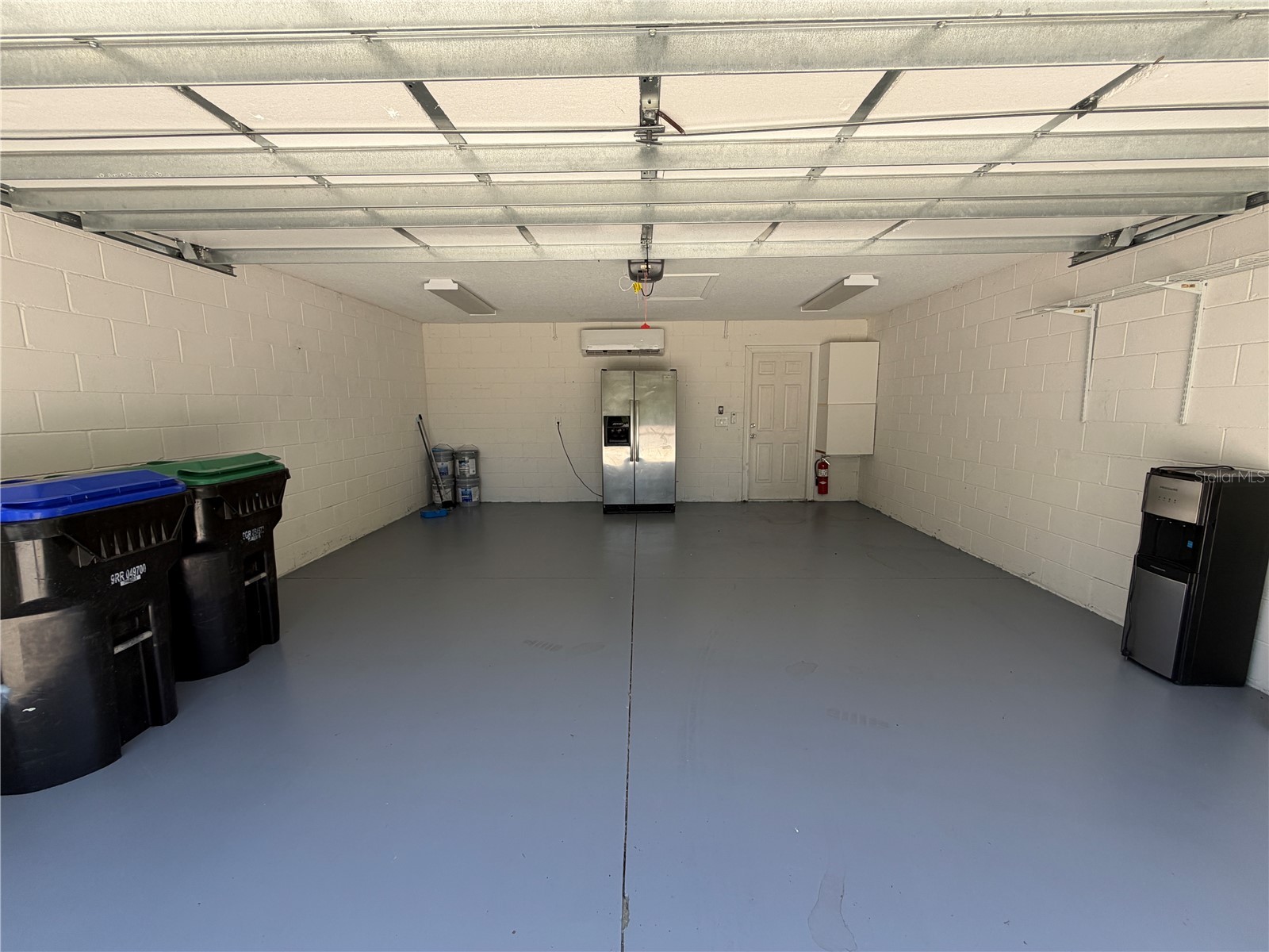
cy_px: 476
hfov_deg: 102.1
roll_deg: +1.7
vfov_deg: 85.7
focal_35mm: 14
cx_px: 634
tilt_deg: -7.8
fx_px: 513
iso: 40
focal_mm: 2.22
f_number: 2.2
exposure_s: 1/228
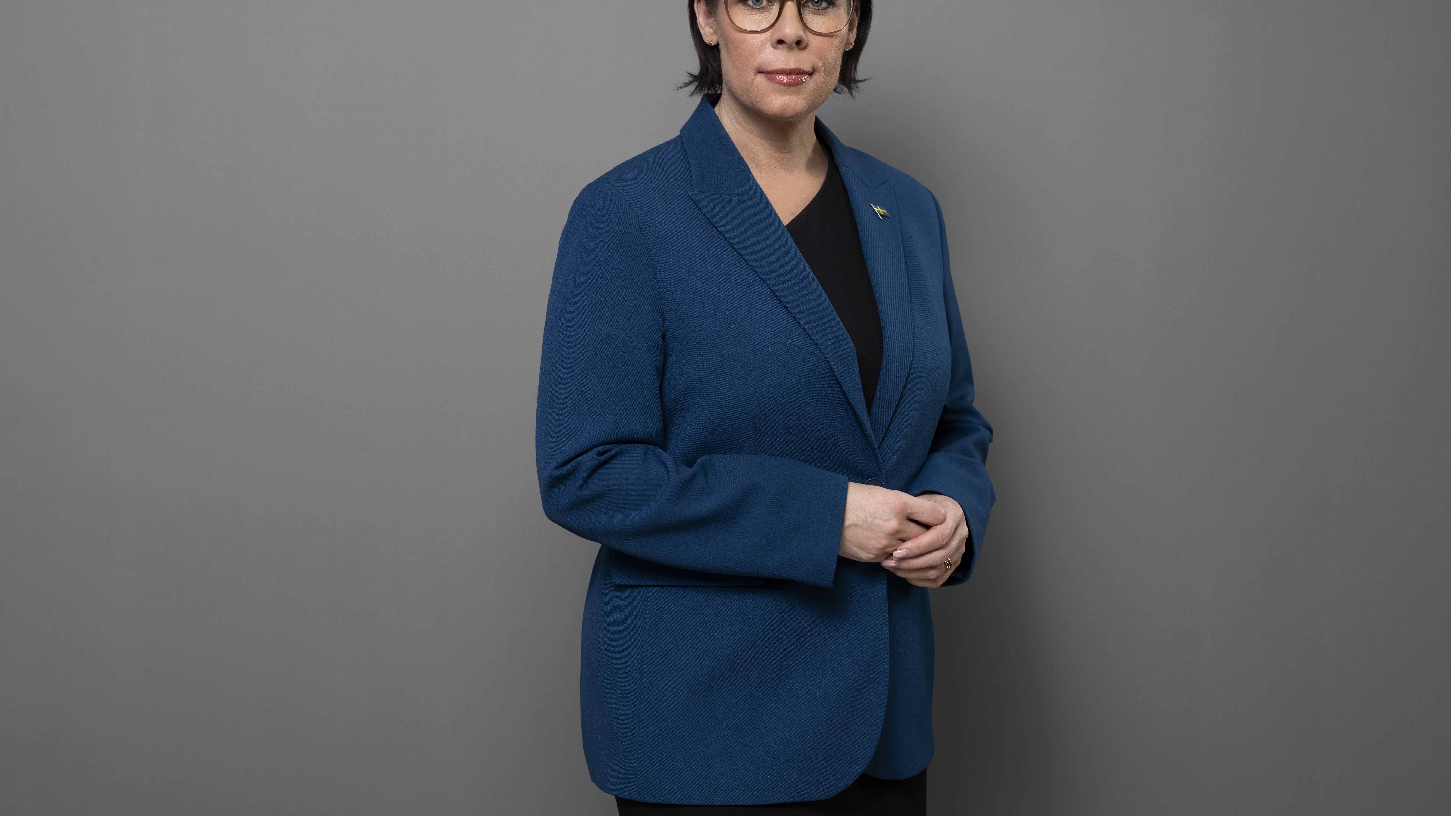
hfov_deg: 37.2
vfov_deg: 21.4
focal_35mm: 56
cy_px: 342
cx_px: 733
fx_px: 2155
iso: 200
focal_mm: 50
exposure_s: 1/200
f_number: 3.5
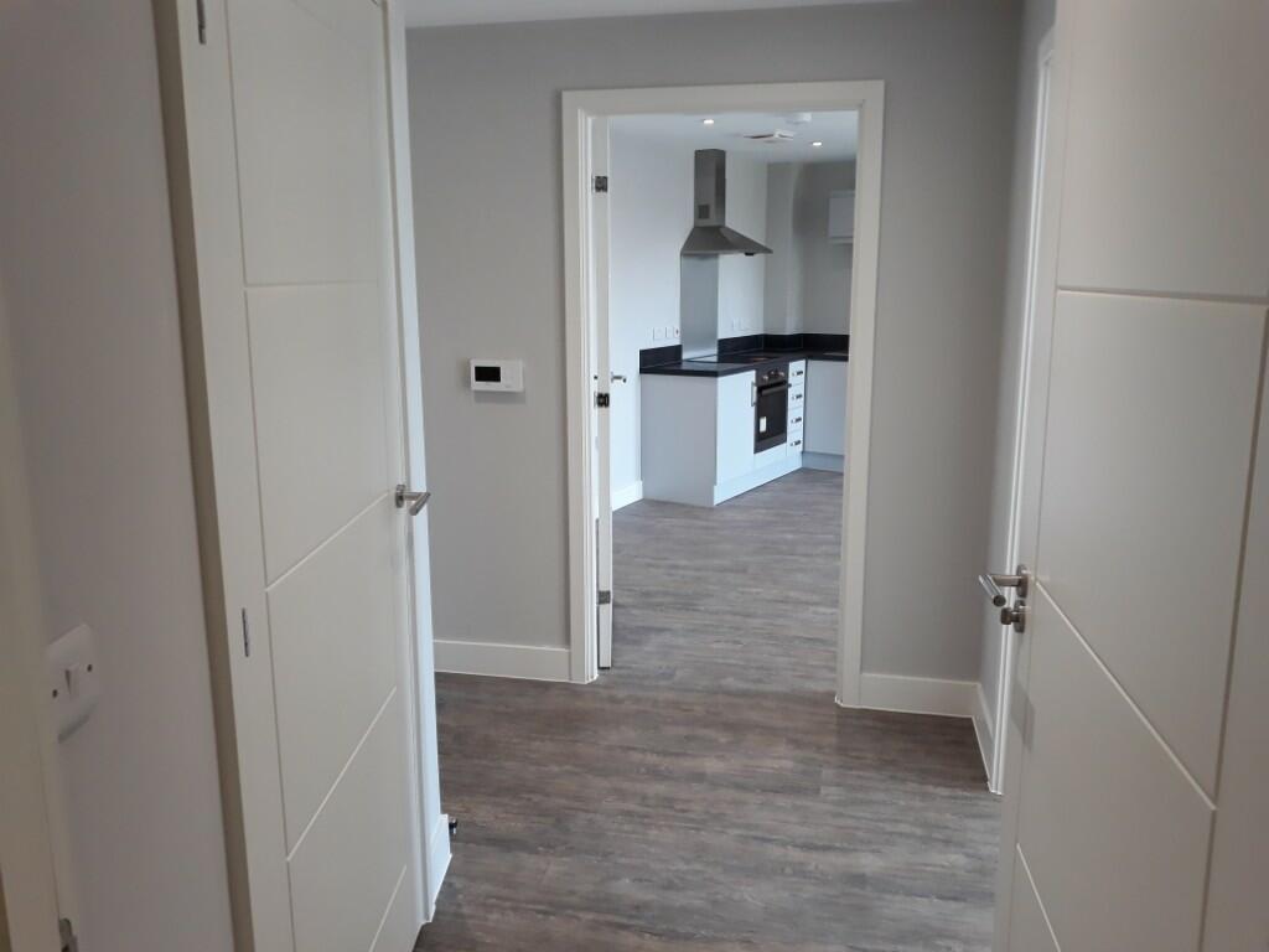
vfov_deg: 51.4
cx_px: 634
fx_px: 990
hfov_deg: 65.3
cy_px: 476
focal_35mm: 27
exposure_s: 1/50
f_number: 1.7
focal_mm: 3.71
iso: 100
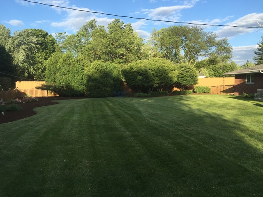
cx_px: 132
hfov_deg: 61.7
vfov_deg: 48.2
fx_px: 220
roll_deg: -0.6
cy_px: 98
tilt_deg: -4.0
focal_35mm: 29
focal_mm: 4.15
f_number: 2.2
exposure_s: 1/694
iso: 32
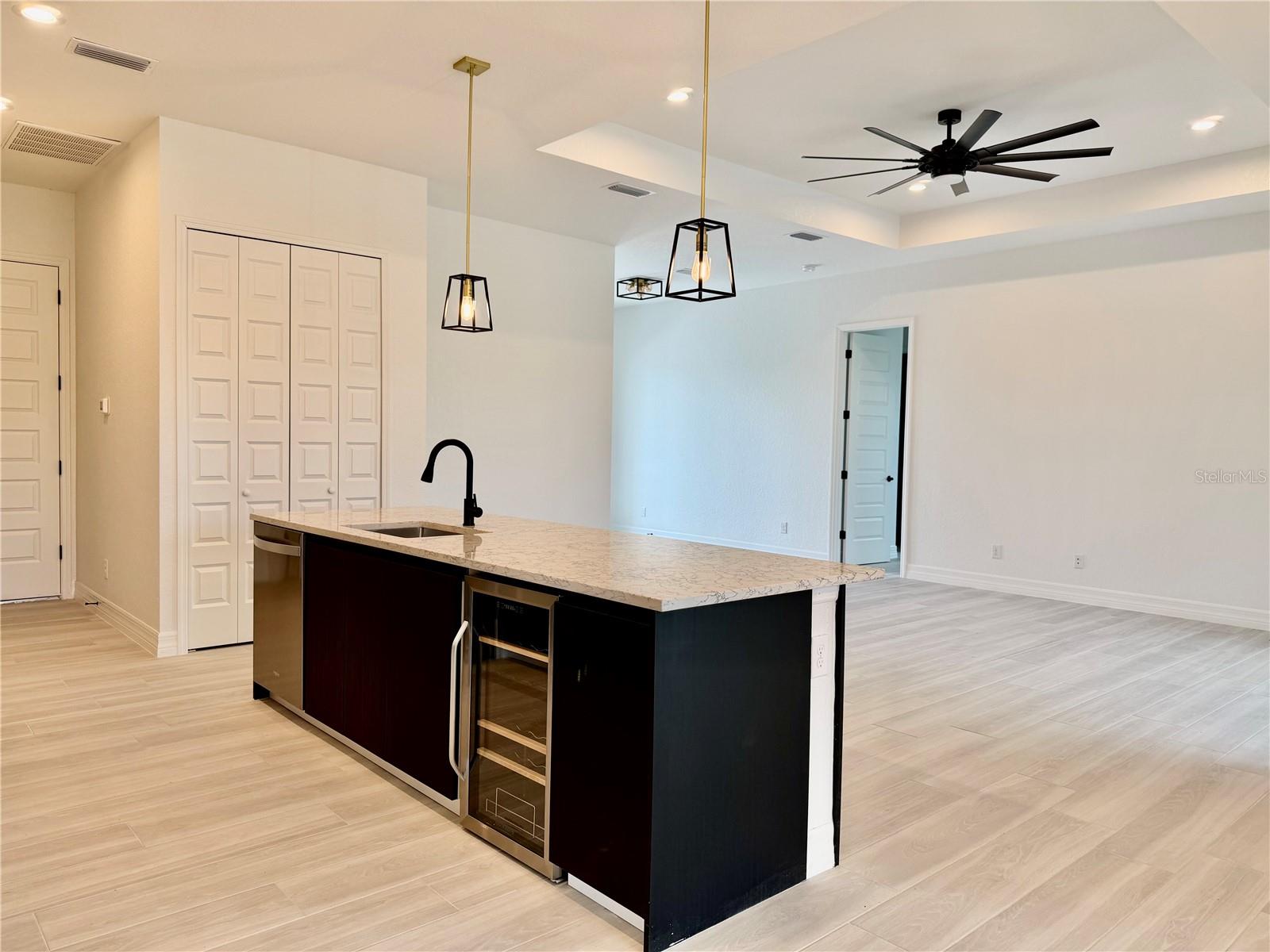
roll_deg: -0.7
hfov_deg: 71.6
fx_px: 881
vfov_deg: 56.8
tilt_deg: -2.5
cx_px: 635
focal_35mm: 24
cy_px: 476
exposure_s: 1/120
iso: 64
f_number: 1.78
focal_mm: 6.76
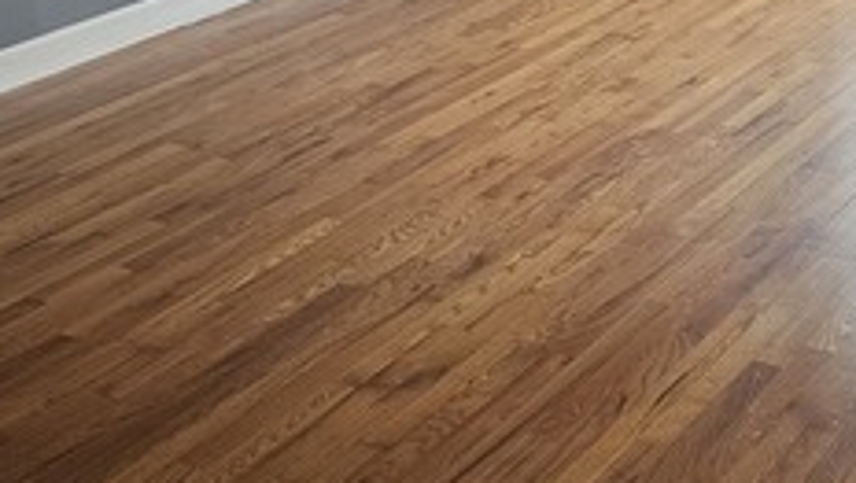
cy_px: 53
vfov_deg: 16.6
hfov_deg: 29.0
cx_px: 616
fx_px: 1636
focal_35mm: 72
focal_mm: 6.3
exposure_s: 1/120
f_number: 1.7
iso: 250
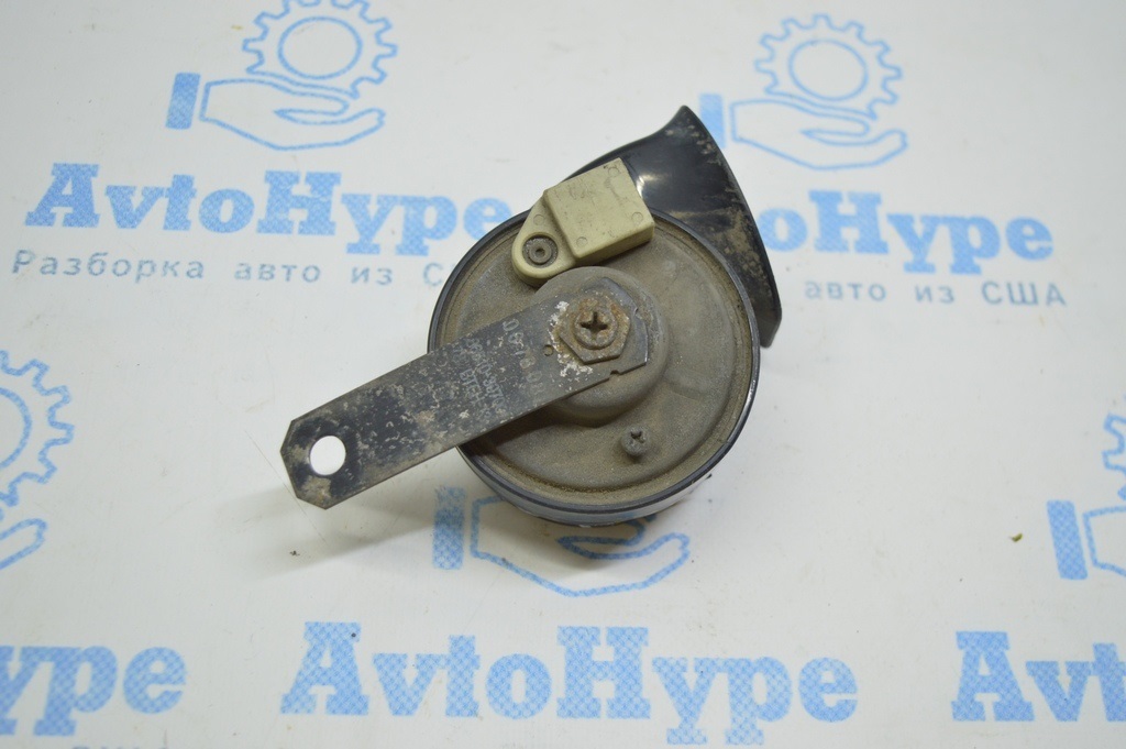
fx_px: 1266
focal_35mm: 40
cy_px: 374
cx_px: 563
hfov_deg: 48.0
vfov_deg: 33.0
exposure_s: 1/60
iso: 400
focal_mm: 27
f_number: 4
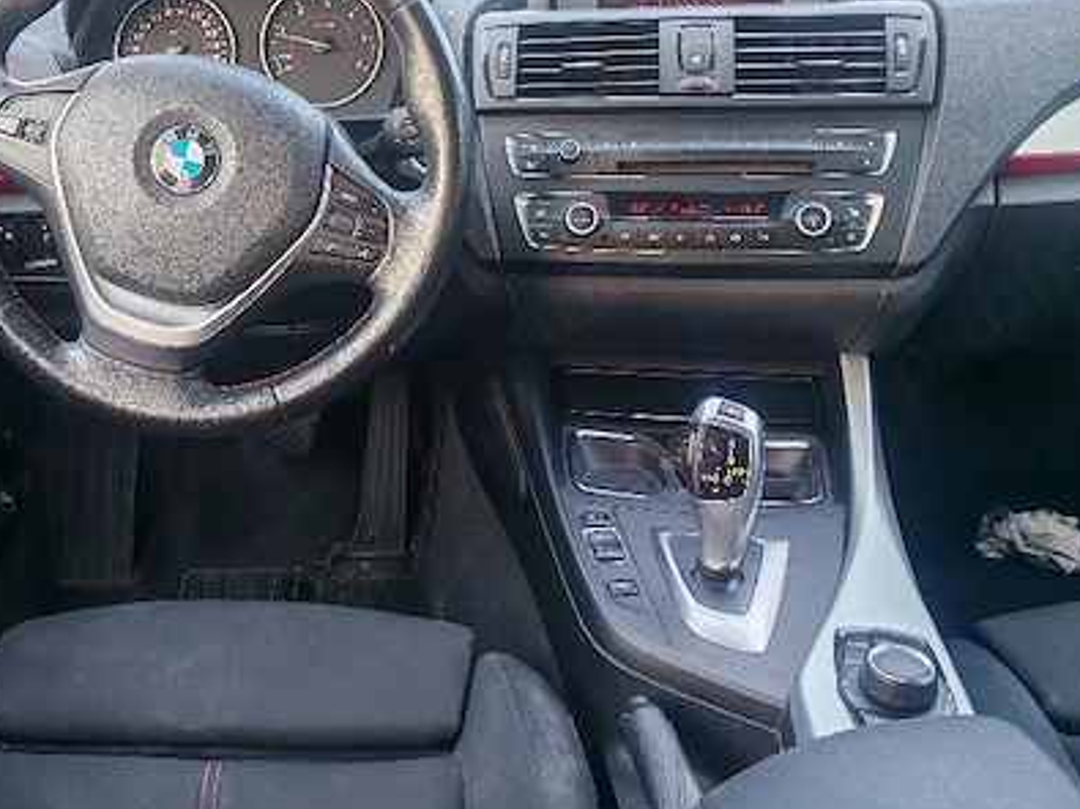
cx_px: 320
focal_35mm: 41
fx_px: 1279
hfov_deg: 44.8
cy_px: 276
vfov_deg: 34.8
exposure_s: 1/50
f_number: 1.95
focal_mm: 5.52
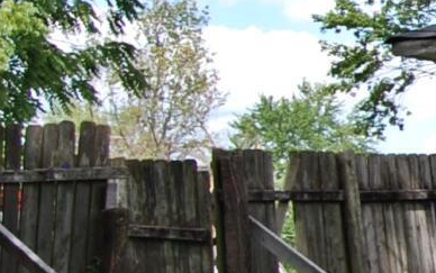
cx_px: 1419
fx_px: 2532
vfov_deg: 6.2
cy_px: 99
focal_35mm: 213
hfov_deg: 8.0
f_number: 6.3
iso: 100
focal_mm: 18
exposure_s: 1/160
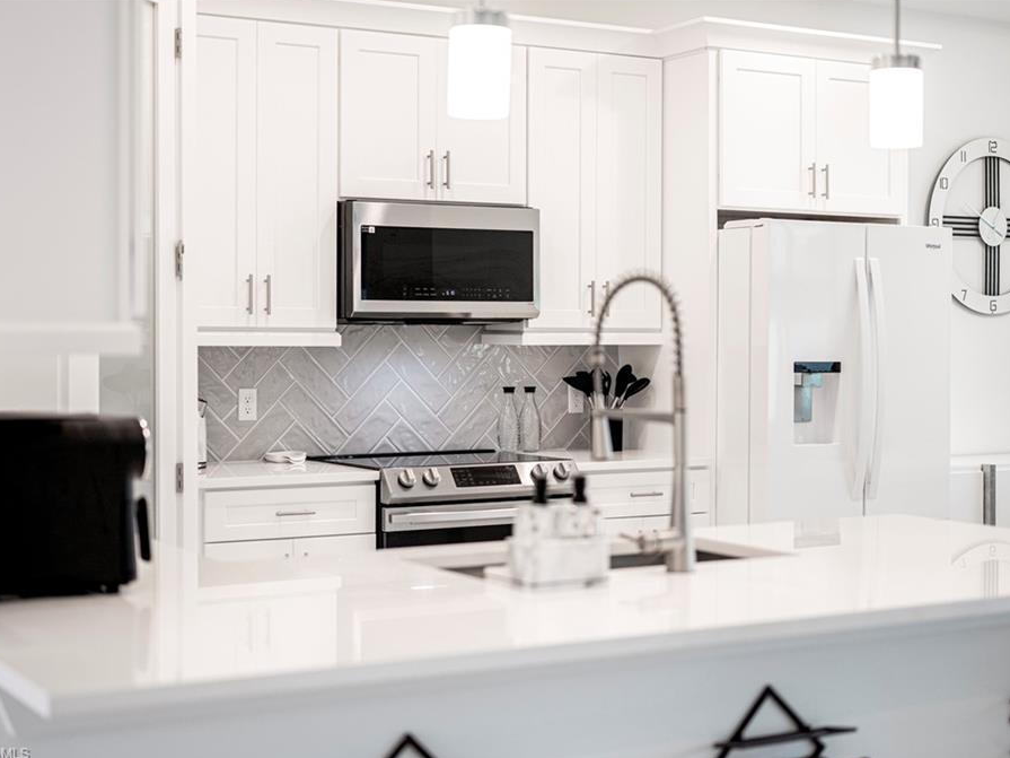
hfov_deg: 34.9
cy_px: 378
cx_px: 528
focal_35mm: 55
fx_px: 1605
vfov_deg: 26.6
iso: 250
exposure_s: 1/250
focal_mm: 50
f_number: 1.8
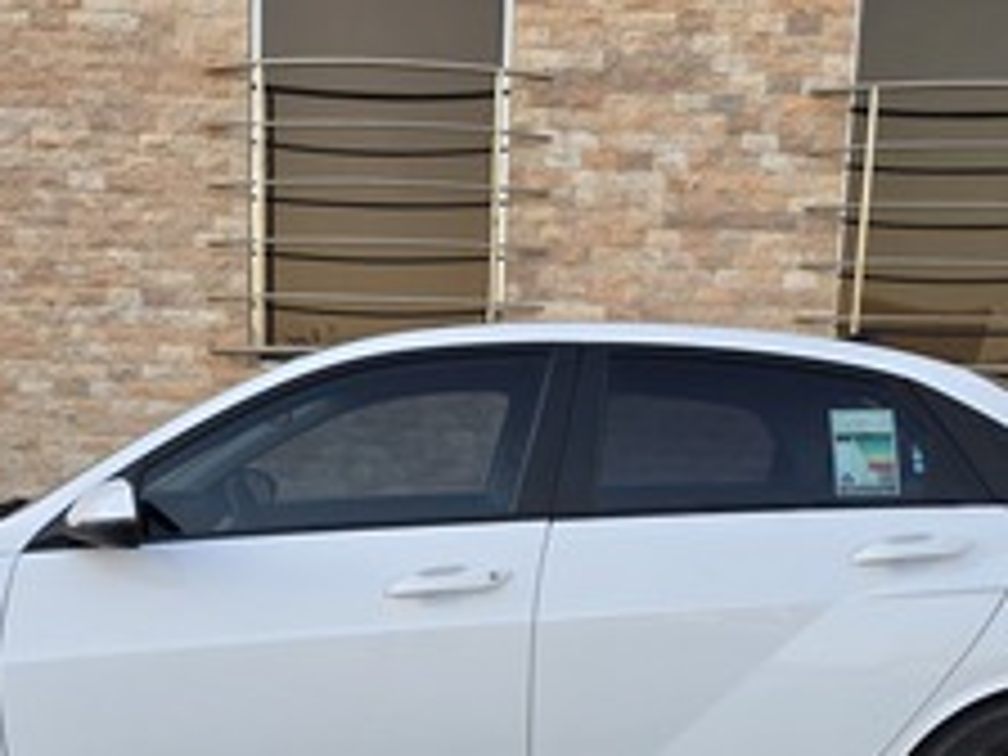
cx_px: 457
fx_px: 1369
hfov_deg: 40.4
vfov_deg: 29.6
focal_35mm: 47
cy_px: 677
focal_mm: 6.3
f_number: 1.7
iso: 12
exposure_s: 1/122
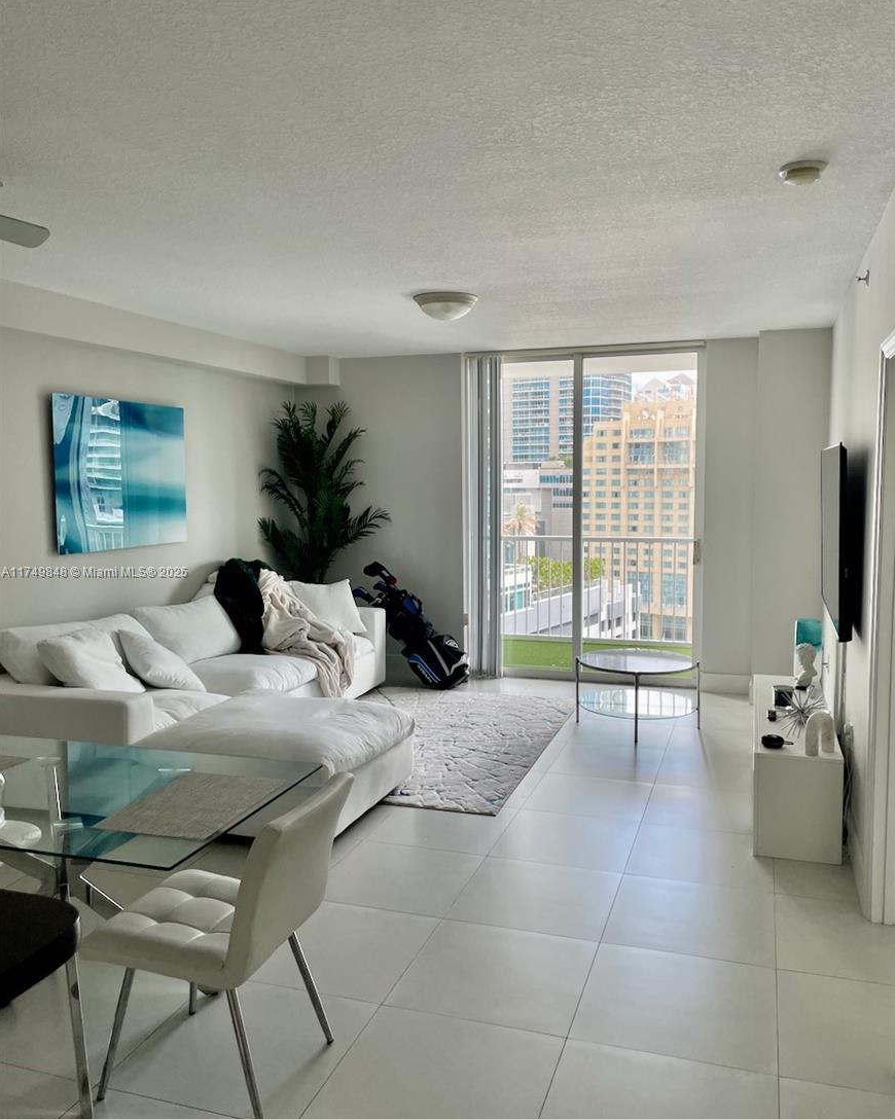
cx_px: 462
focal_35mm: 28
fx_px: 927
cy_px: 573
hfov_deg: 51.5
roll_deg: +0.4
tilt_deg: -4.6
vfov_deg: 62.2
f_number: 1.6
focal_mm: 4.2
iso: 32
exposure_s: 1/326
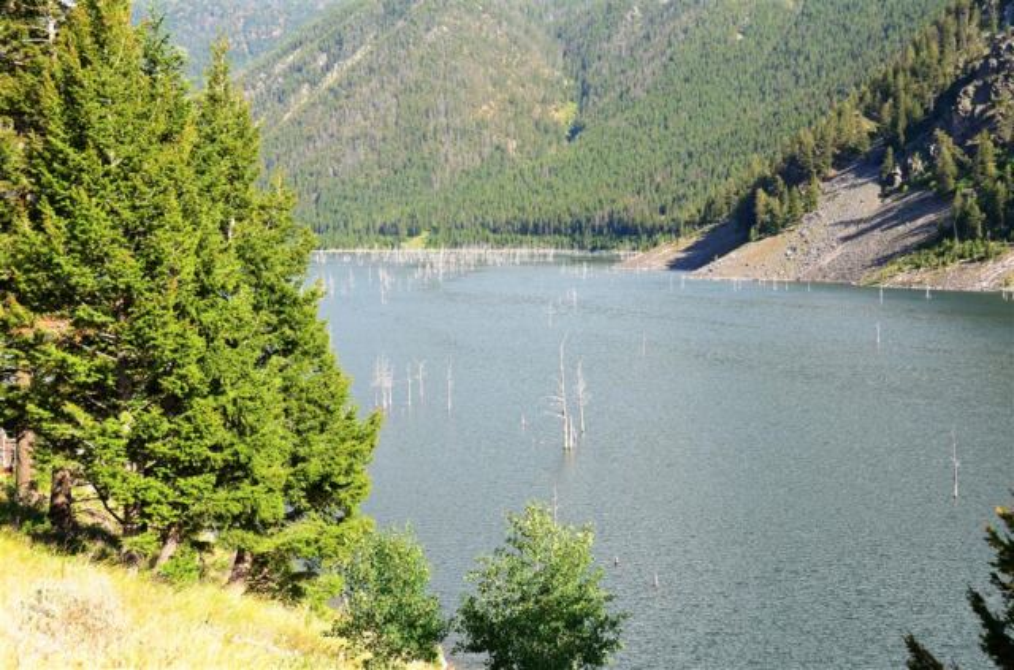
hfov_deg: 41.2
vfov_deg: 27.9
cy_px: 335
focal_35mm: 48
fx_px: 1348
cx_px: 507
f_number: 8
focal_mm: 32
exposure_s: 1/250
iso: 200
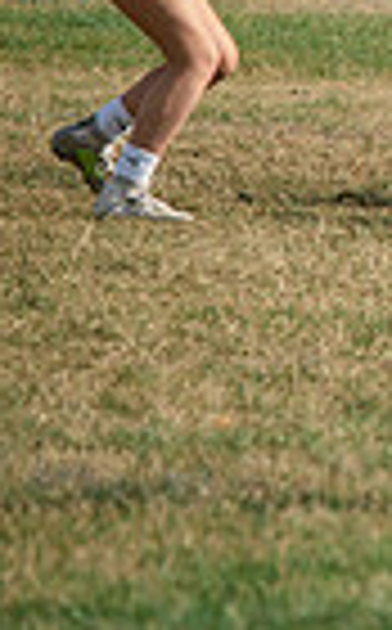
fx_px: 14521
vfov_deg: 2.5
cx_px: 1293
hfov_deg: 1.5
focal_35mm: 846
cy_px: -97
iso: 250
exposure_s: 1/1600
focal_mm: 200
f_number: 5
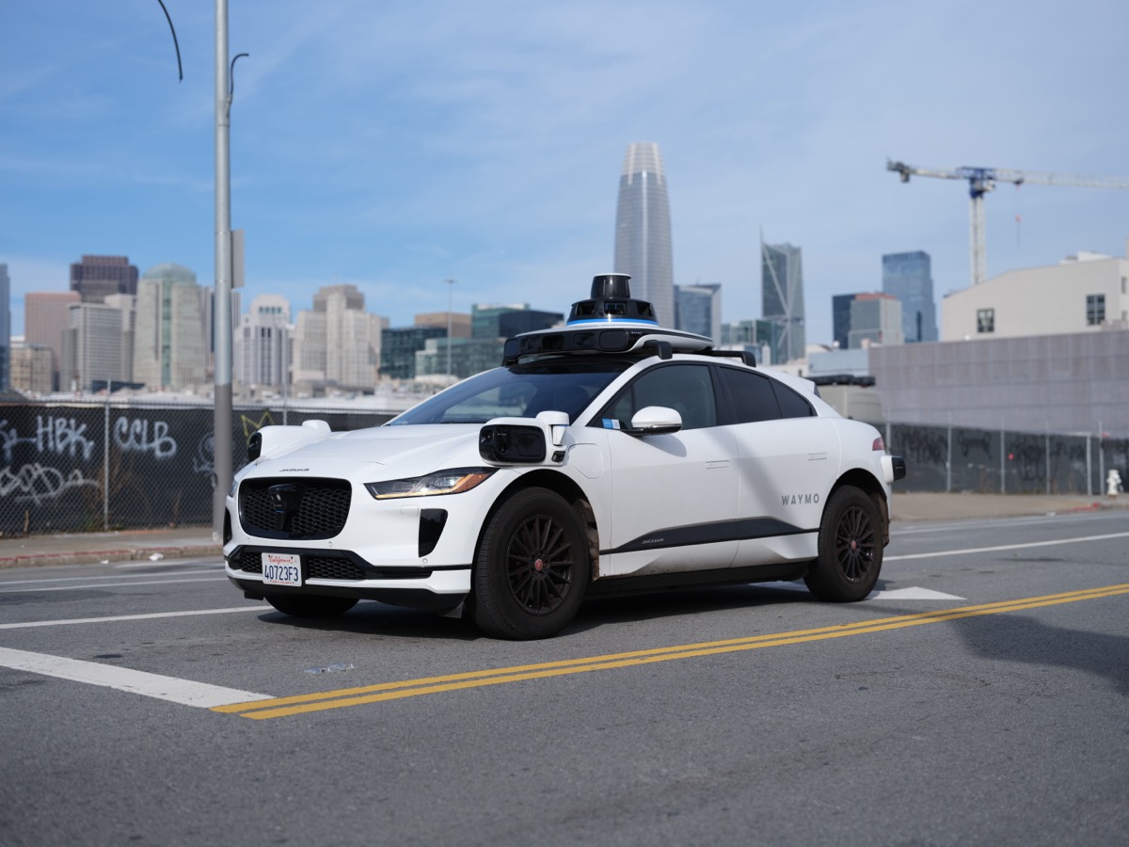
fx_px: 1435
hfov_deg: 42.9
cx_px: 564
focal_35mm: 44
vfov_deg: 32.9
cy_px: 424
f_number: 2.5
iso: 100
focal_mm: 55
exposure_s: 1/2500
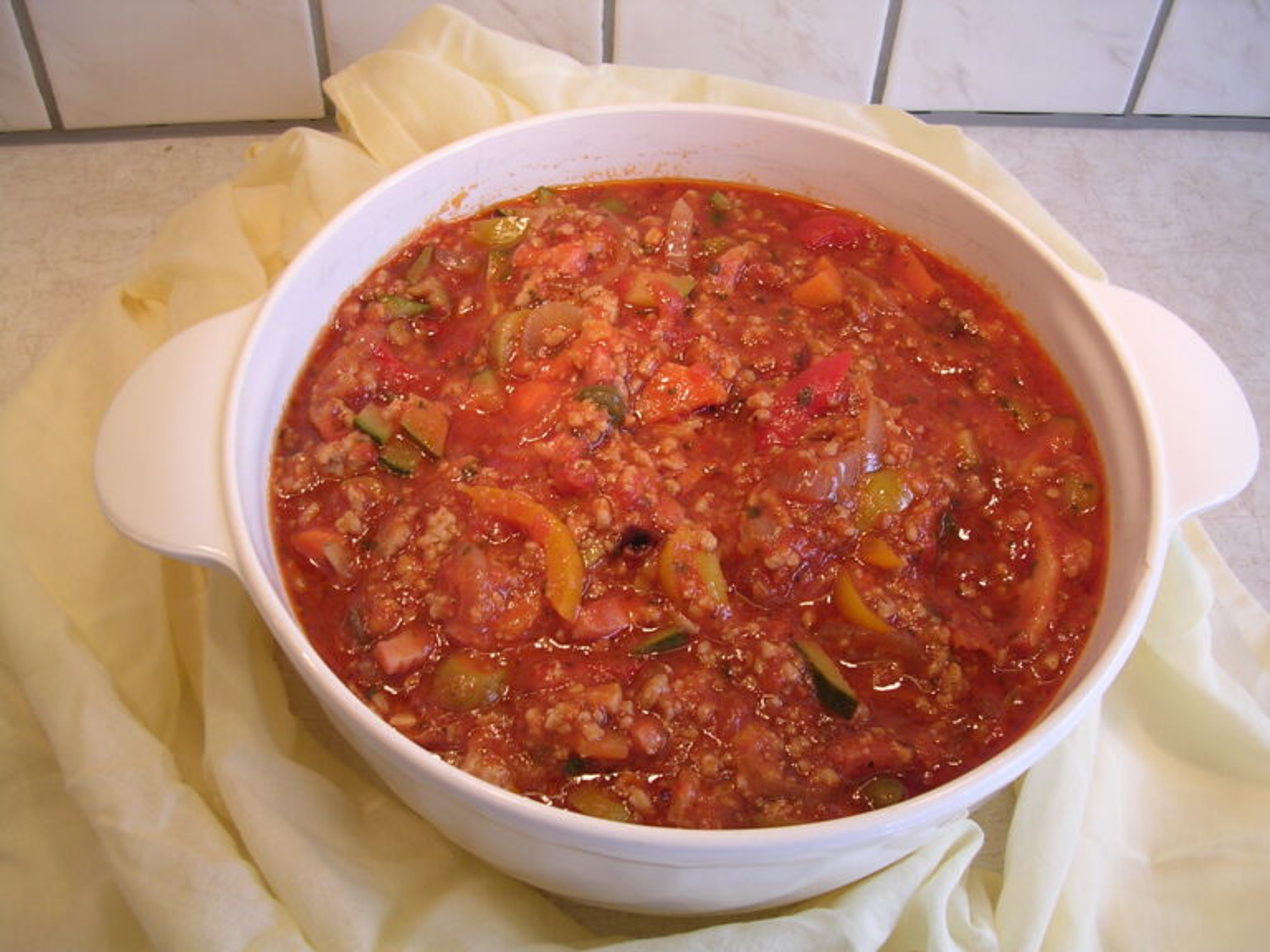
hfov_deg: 49.0
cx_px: 635
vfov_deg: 37.7
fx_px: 1394
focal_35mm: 38
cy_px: 476
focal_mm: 5.8
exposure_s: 1/91.3
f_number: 2.8
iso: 100
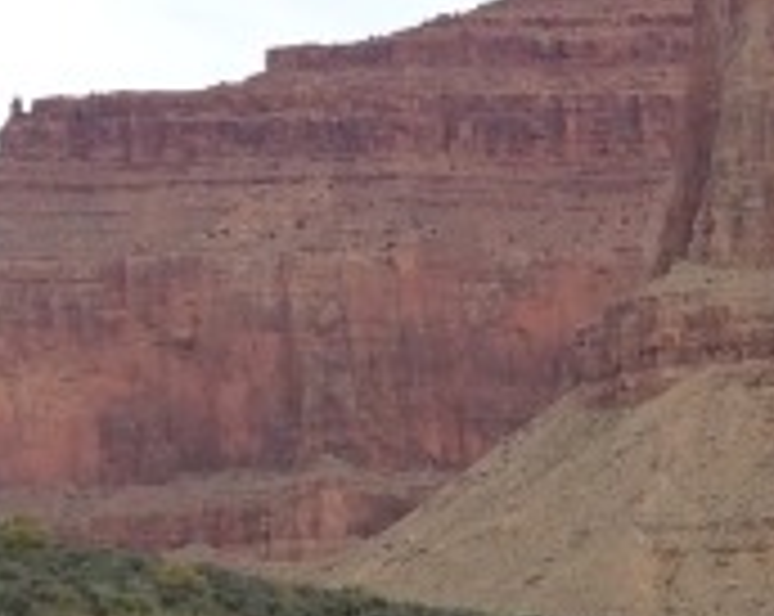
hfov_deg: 10.8
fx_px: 3865
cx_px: 1354
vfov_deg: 8.4
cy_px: 1430
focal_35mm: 169
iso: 32
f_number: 2.2
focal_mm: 4.15
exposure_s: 1/1244
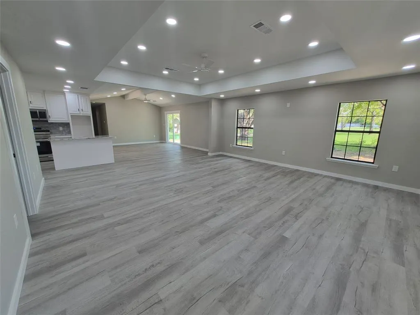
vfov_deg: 89.9
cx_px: 210
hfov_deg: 106.2
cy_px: 158
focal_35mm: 13
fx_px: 158
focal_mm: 1.74
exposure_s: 1/60
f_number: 2.2
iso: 64
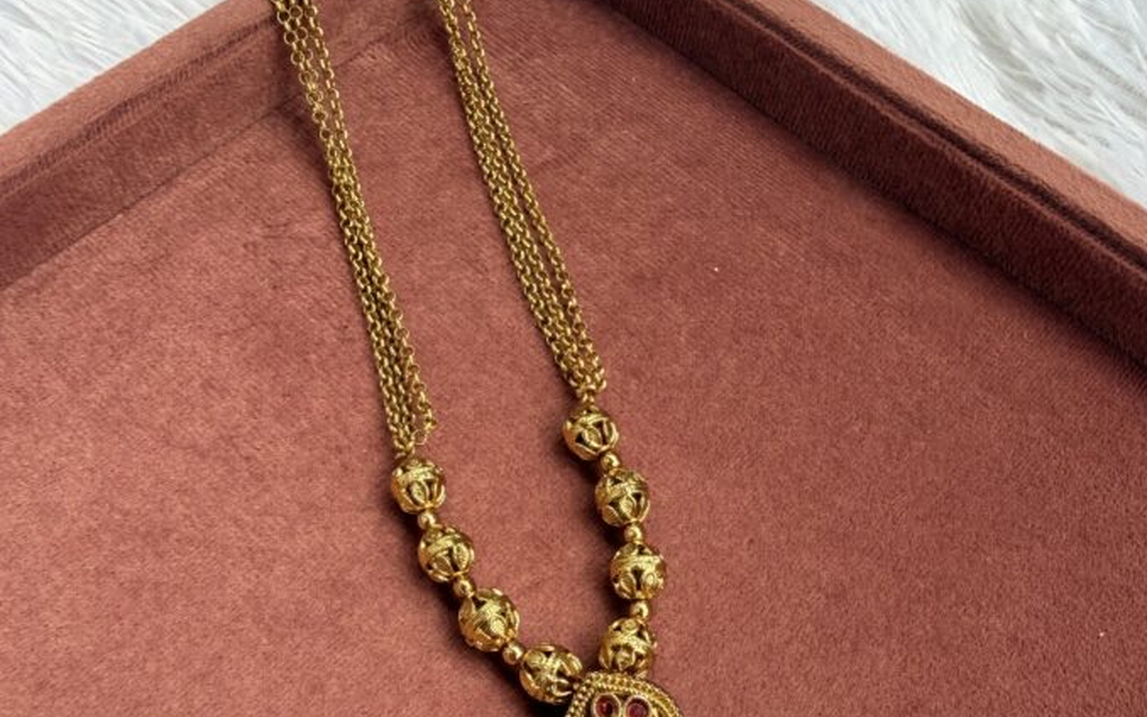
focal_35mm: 35
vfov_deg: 35.6
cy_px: 522
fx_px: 1094
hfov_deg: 55.3
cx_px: 579
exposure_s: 1/121
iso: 80
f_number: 2.2
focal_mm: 2.22
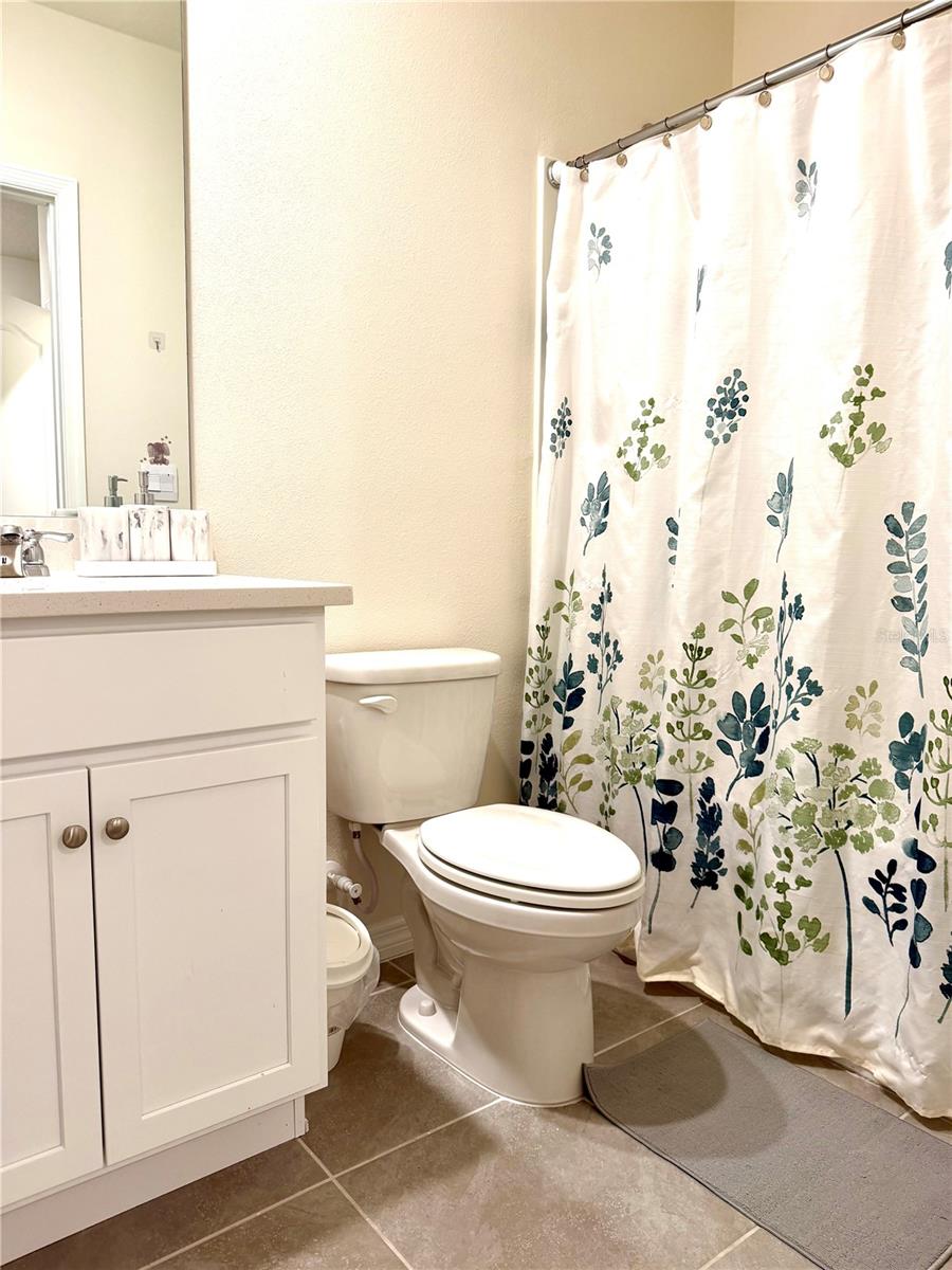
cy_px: 635
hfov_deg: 56.8
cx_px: 476
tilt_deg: -5.1
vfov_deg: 71.6
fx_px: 880
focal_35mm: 24
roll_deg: -0.4
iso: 125
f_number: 1.78
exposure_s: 1/60
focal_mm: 6.76
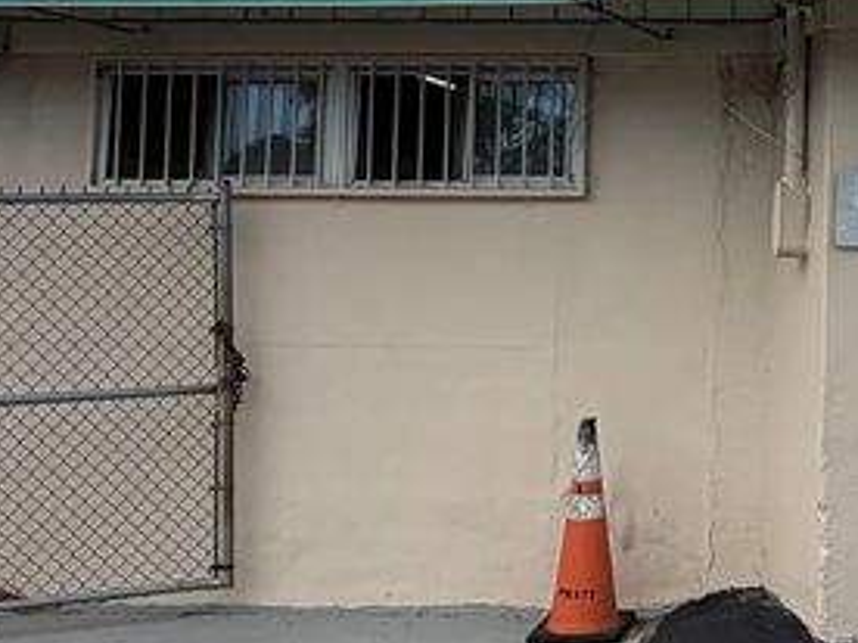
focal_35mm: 52
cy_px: 224
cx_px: 1072
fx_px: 1289
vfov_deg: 27.9
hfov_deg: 30.3
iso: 20
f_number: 2.2
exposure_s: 1/914
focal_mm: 2.22
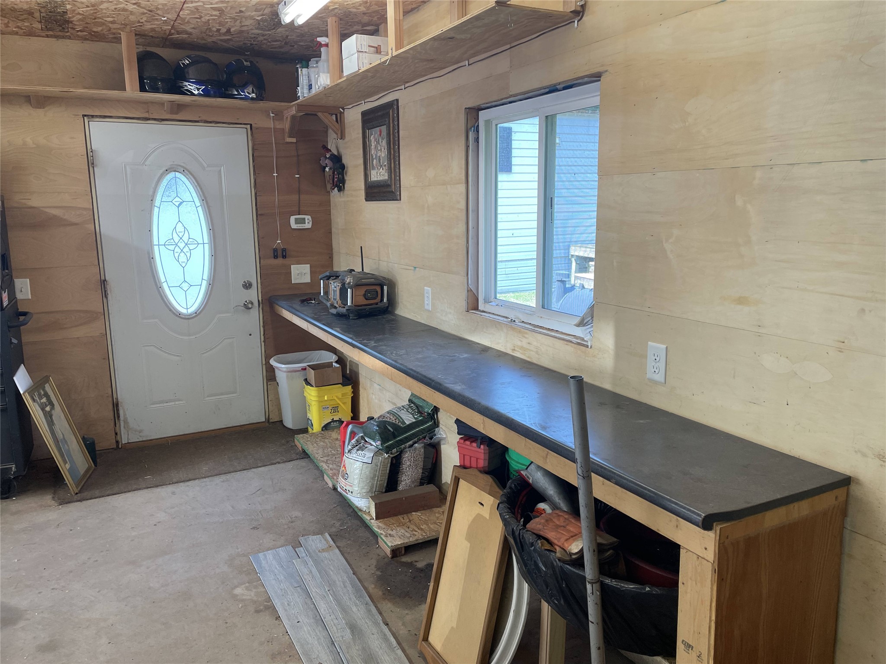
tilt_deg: -10.3
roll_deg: +1.5
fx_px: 665
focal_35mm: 26
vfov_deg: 53.1
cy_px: 332
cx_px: 443
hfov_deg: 67.3
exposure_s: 1/120
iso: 50
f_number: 1.6
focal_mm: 4.2
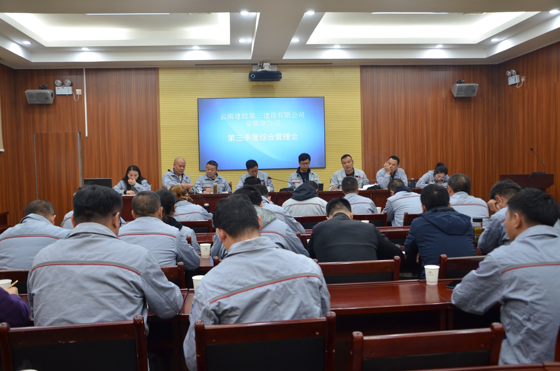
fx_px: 512
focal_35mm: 33
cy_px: 186
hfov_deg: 57.3
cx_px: 280
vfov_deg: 39.8
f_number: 4
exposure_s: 1/60
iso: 800
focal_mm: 22
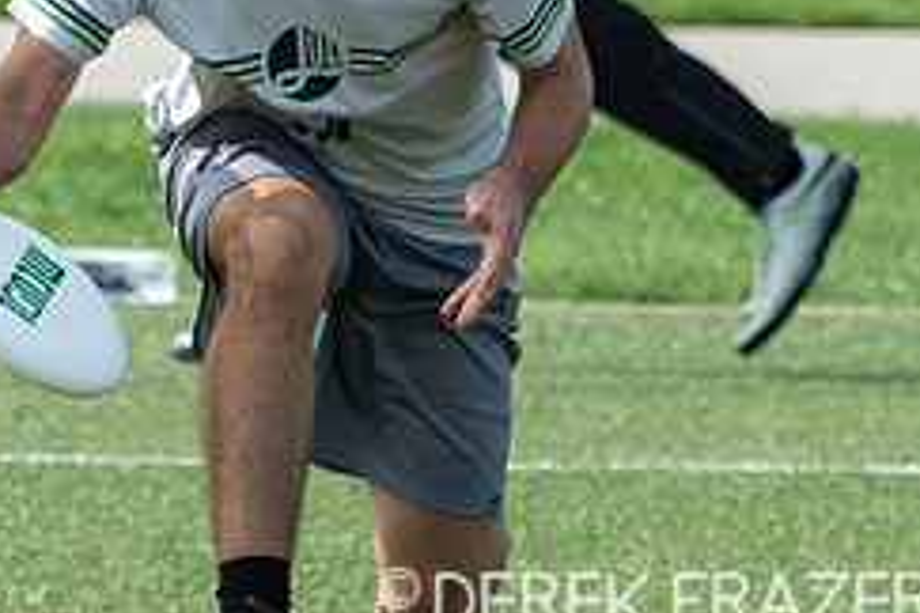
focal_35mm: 1104
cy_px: -342
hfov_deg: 1.9
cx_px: 230
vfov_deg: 1.2
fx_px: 28211
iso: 640
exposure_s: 1/2000
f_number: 5.6
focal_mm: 210
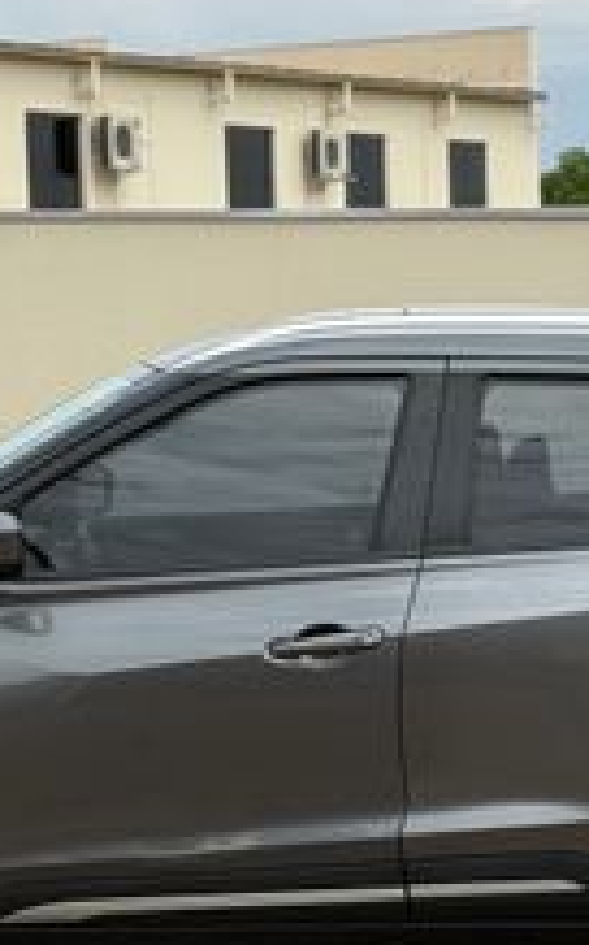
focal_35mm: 110
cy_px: 728
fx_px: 2829
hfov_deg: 11.9
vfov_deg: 18.8
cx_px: 312
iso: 64
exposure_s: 1/4329
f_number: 1.78
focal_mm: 6.76
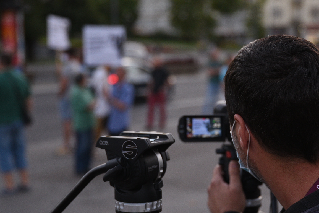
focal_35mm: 87
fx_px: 771
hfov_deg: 23.3
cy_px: 118
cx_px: 187
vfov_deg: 15.7
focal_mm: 62
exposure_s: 1/250
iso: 800
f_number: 4
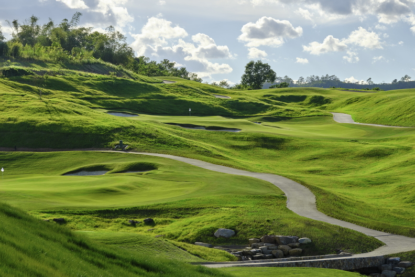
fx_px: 1395
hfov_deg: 16.9
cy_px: 138
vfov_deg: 11.3
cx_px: 208
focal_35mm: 121
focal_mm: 80.4
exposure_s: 1/160
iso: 125
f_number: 14
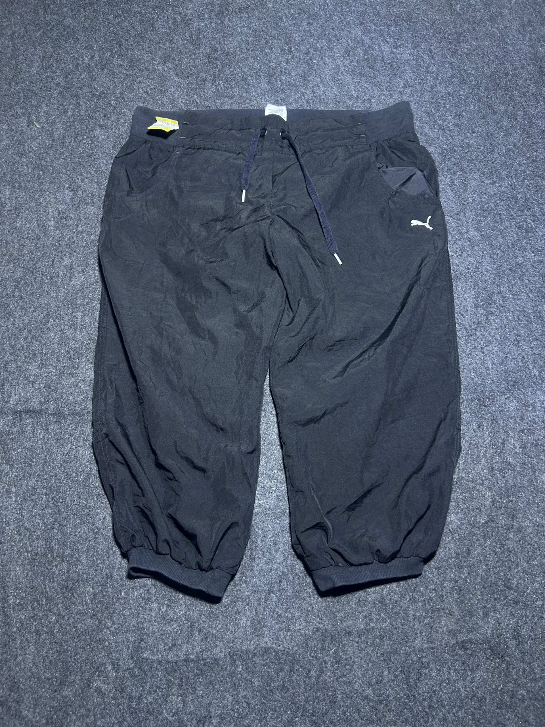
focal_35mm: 26
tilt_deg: -57.2
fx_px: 546
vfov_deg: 67.3
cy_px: 364
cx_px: 272
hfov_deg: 53.1
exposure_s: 1/50
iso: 160
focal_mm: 5.7
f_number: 1.5
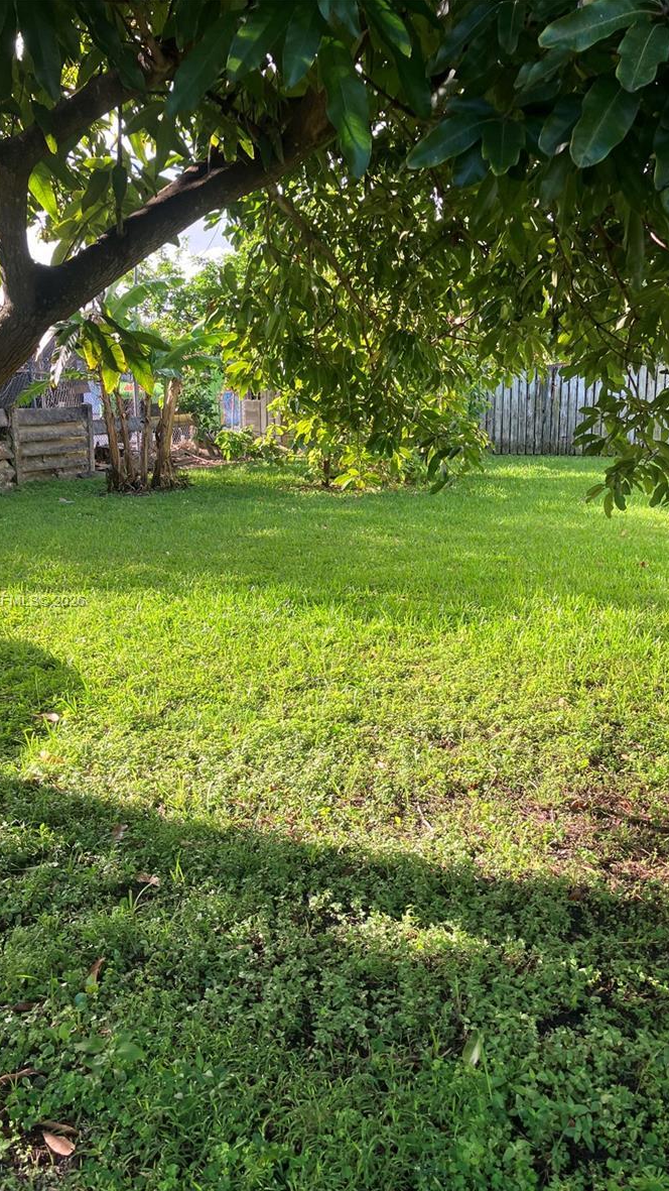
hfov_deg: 37.8
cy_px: 602
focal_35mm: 31
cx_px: 352
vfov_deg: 62.6
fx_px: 978
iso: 25
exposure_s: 1/233
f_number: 1.8
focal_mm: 3.99
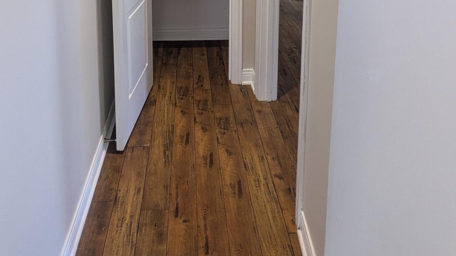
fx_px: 339
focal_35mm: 28
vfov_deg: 31.7
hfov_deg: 67.7
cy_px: -77
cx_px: 200
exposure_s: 1/30
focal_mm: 1.83
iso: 122
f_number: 2.2
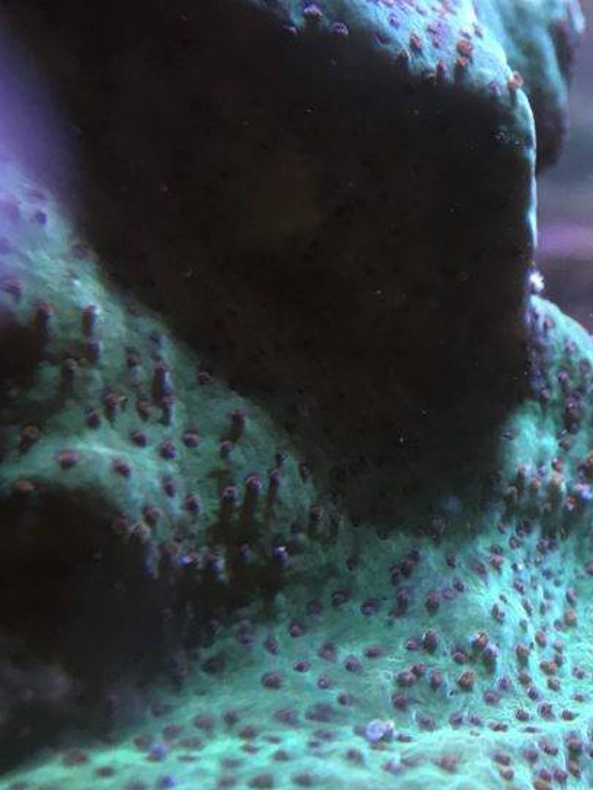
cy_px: 432
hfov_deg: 24.6
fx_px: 1302
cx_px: 581
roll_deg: +0.4
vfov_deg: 33.8
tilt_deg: -4.6
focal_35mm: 57
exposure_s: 1/17
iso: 40
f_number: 1.8
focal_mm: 3.99
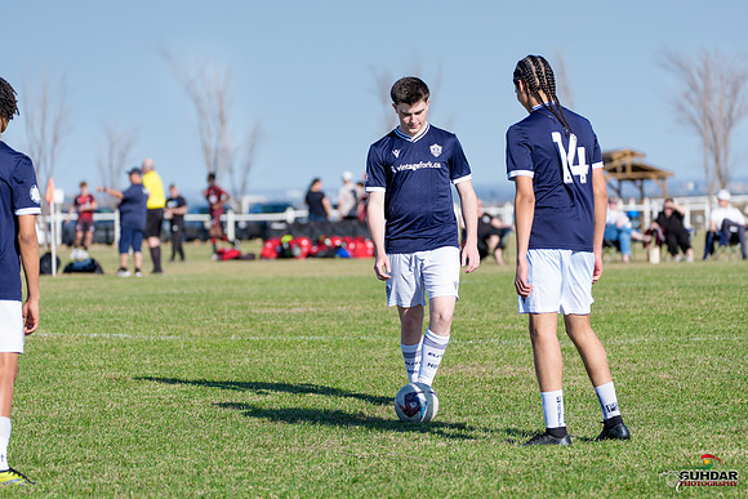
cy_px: 250
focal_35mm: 209
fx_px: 4343
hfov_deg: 9.8
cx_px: 374
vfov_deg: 6.6
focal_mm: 209
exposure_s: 1/1600
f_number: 5.6
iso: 400
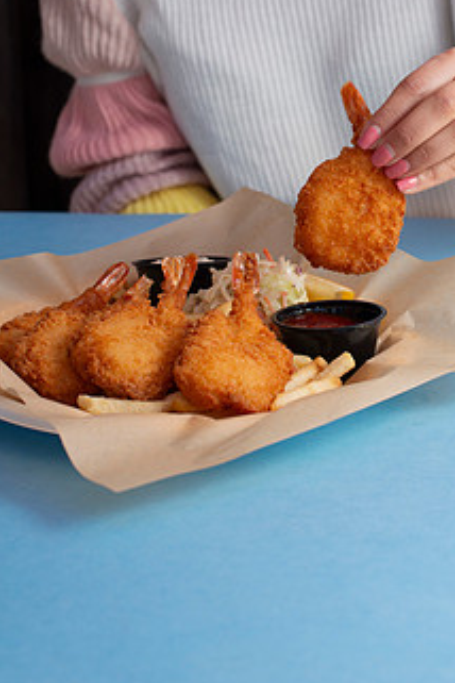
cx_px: 317
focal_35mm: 70
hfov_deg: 19.4
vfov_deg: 28.6
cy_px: 211
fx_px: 1327
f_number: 6.3
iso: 200
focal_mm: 50
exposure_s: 1/200
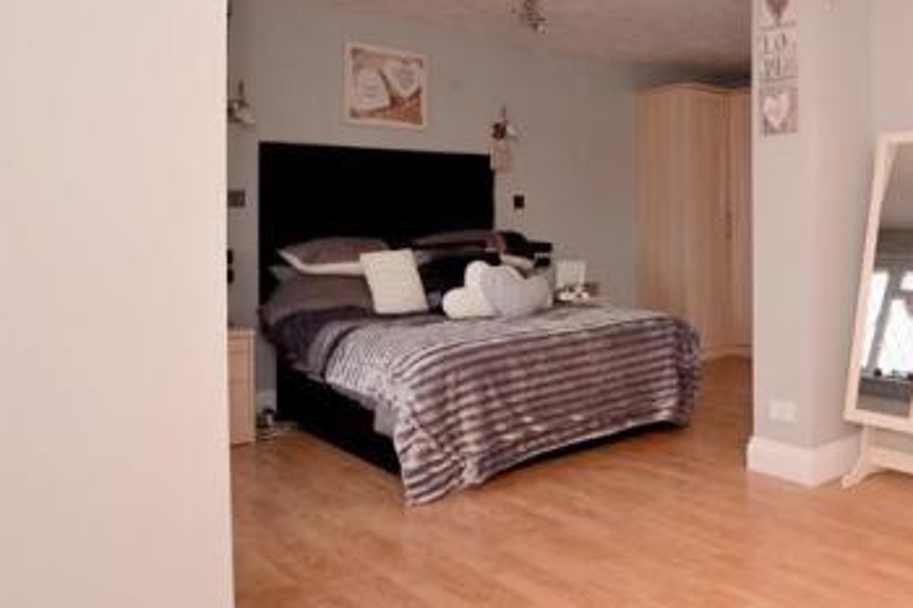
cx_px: 819
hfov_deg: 53.1
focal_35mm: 31
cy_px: 207
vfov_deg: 41.9
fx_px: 784
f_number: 6.3
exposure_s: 1/2.5
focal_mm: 11
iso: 400
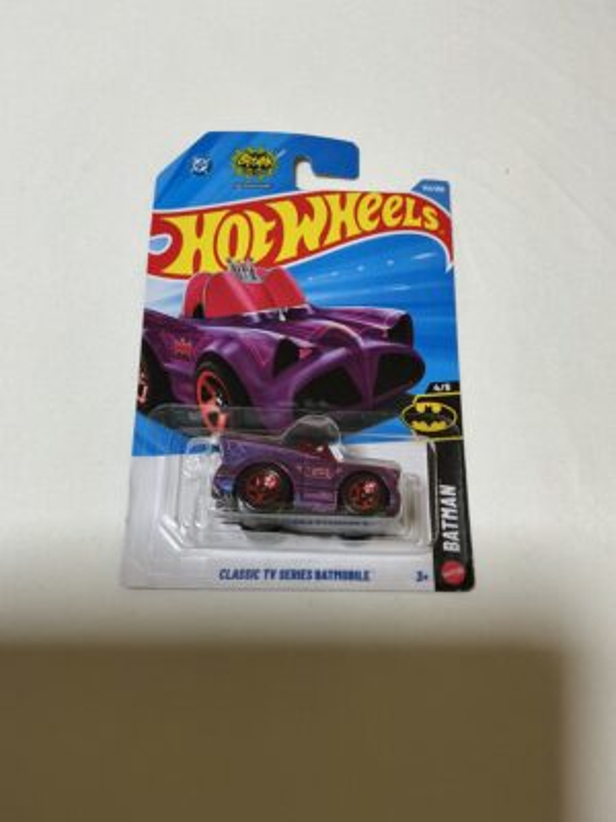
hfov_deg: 48.2
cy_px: 411
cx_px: 308
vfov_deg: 61.7
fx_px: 688
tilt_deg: -73.1
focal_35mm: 29
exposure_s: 1/60
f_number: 1.8
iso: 100
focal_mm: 3
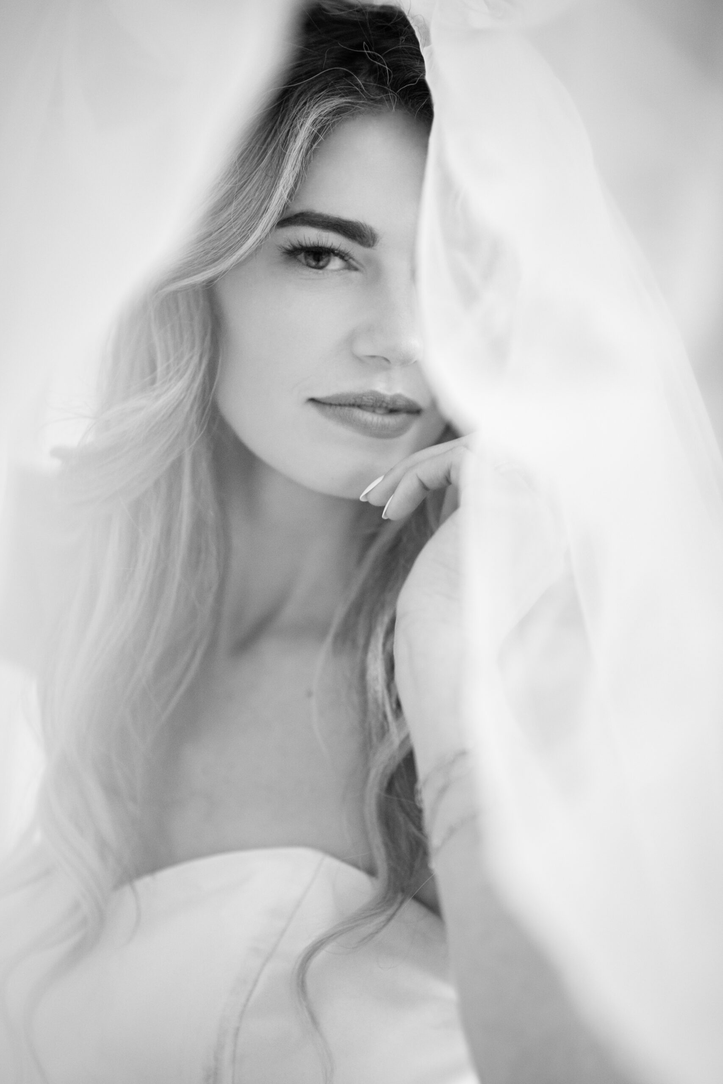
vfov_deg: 23.9
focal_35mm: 85
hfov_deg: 16.1
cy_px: 542
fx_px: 2560
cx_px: 362
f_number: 1.8
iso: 1000
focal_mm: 85
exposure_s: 1/400
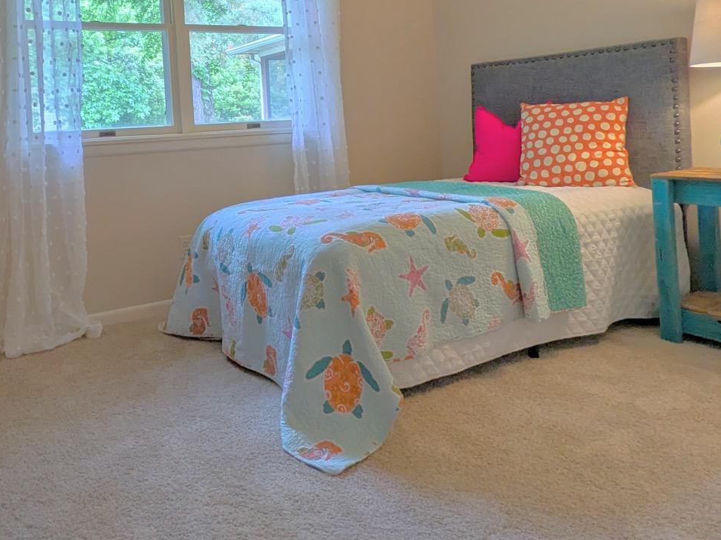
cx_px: 200
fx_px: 625
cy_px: 119
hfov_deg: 57.6
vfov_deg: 44.8
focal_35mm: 30
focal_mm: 1.85
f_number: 2.2
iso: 124
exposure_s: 1/41.2
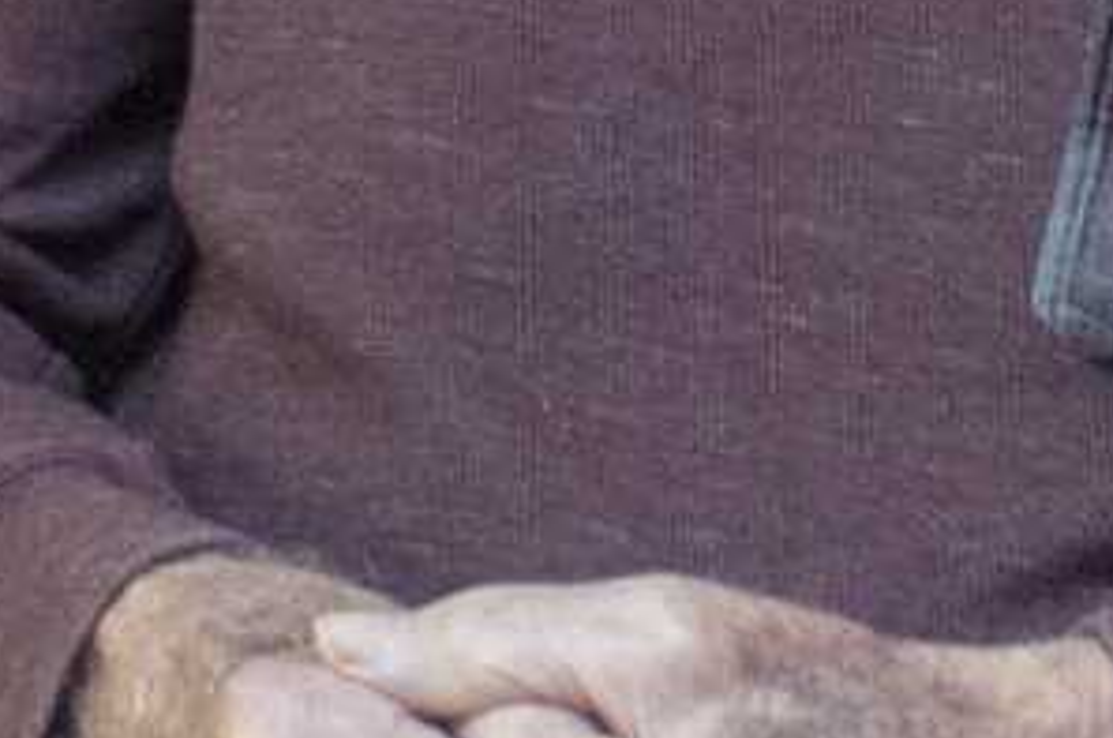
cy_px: -1315
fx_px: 6389
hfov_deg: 9.9
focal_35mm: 207
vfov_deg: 6.2
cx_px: 933
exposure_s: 1/80
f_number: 5
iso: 3200
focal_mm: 20
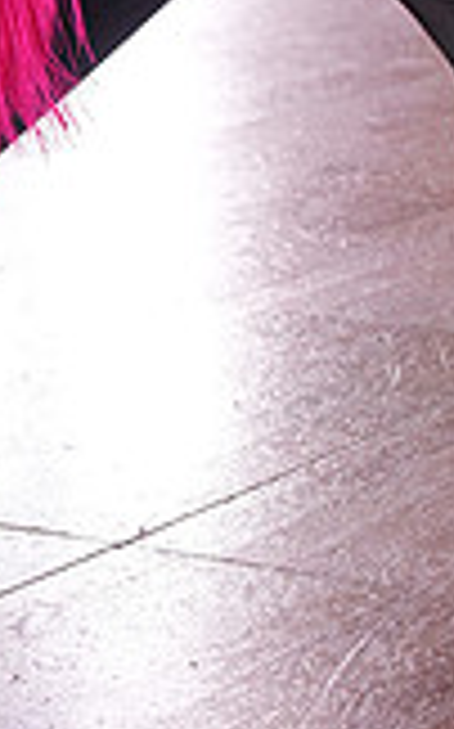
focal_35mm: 204
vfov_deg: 10.1
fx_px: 4046
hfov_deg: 6.4
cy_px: -234
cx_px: 47
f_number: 4
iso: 1250
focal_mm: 56
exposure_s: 1/500
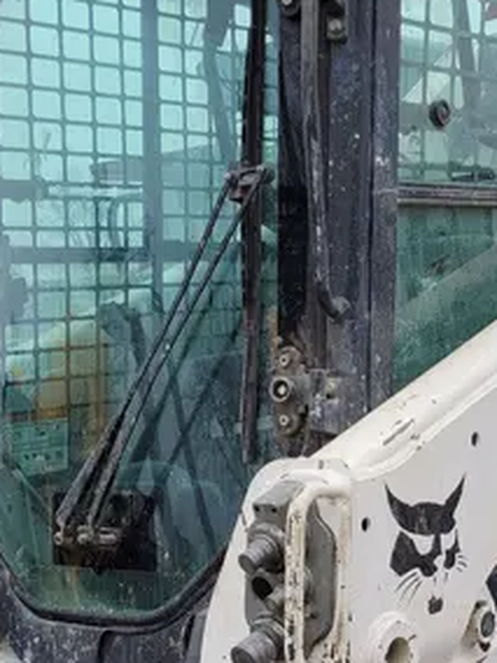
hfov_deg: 21.5
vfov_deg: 27.1
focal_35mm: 67
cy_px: 690
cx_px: 441
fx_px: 1283
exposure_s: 1/235
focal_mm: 5.4
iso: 40
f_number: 1.8
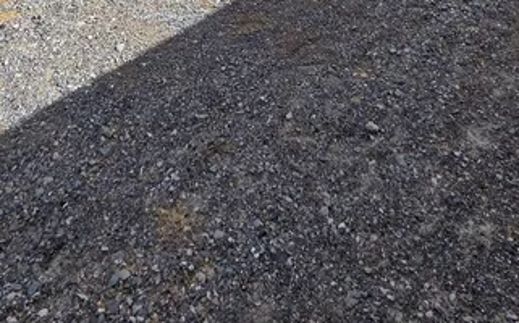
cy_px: -213
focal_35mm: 44
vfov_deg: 21.9
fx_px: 622
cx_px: 191
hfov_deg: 44.9
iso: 50
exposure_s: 1/3707
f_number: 2.2
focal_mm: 2.2
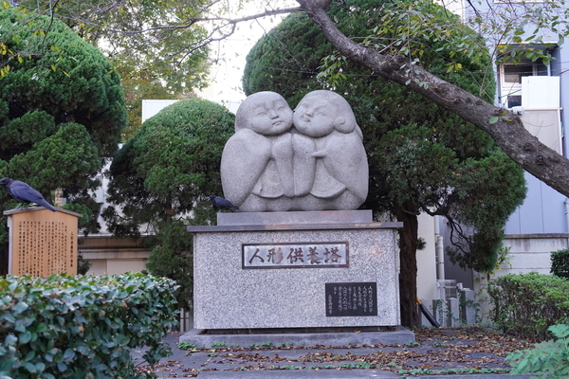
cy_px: 190
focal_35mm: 42
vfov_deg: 31.9
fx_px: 664
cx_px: 284
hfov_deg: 46.4
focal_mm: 42
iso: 320
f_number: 5.6
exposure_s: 1/50
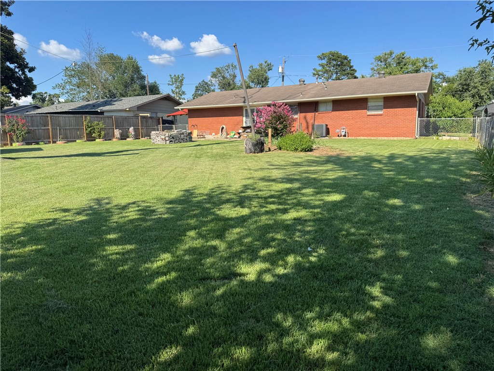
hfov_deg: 71.6
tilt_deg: -7.3
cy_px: 186
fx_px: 343
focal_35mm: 24
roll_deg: +1.5
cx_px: 247
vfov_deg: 56.8
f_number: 1.78
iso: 80
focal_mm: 6.76
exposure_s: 1/2415
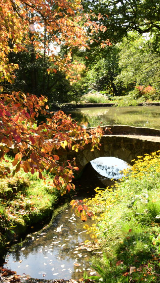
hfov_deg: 23.9
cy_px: 130
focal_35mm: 50
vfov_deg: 41.3
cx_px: 100
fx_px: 377
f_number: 22
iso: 720
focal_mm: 40
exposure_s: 1/40
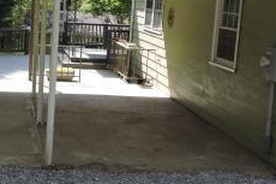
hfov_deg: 30.0
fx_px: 483
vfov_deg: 21.5
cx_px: 7
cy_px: 60
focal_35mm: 63
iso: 100
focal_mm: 4.3
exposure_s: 1/320
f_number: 3.3
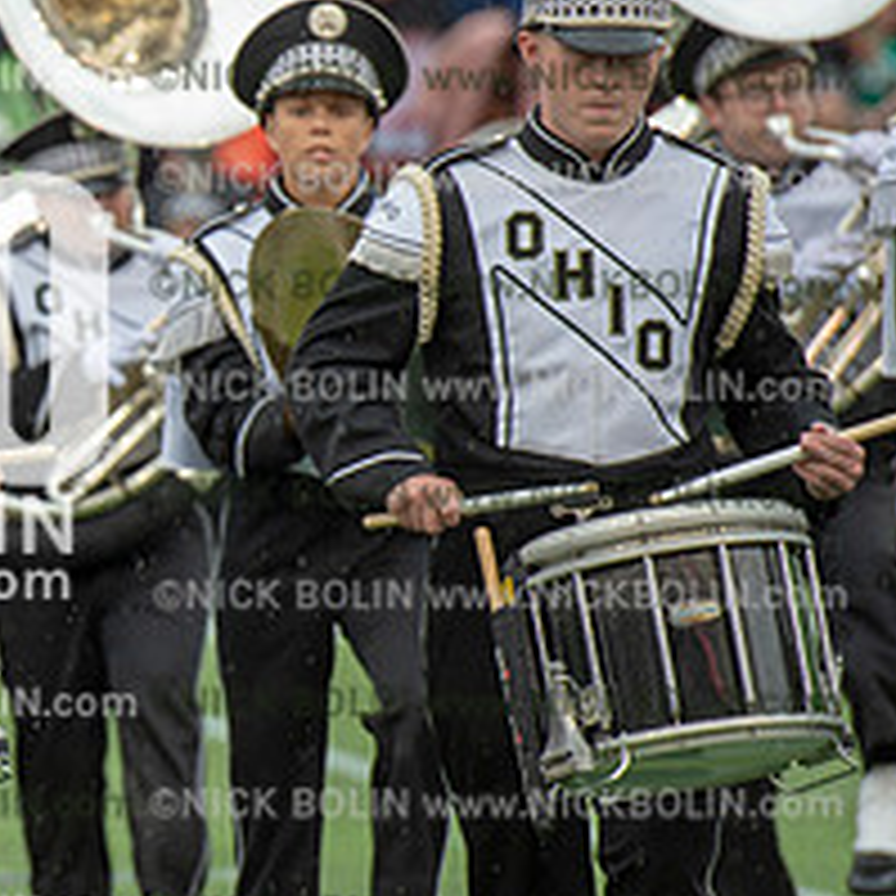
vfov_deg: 3.5
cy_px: 387
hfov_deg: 3.5
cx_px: -212
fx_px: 14466
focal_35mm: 494
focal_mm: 200
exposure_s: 1/500
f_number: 4
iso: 400
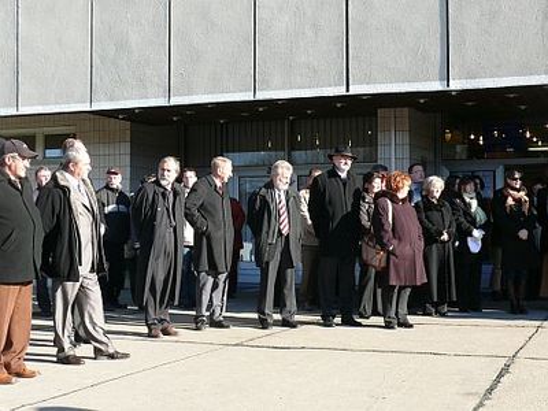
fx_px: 902
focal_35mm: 57
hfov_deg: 33.8
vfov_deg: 25.7
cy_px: 206
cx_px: 274
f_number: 4.5
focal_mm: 10
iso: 100
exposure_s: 1/200
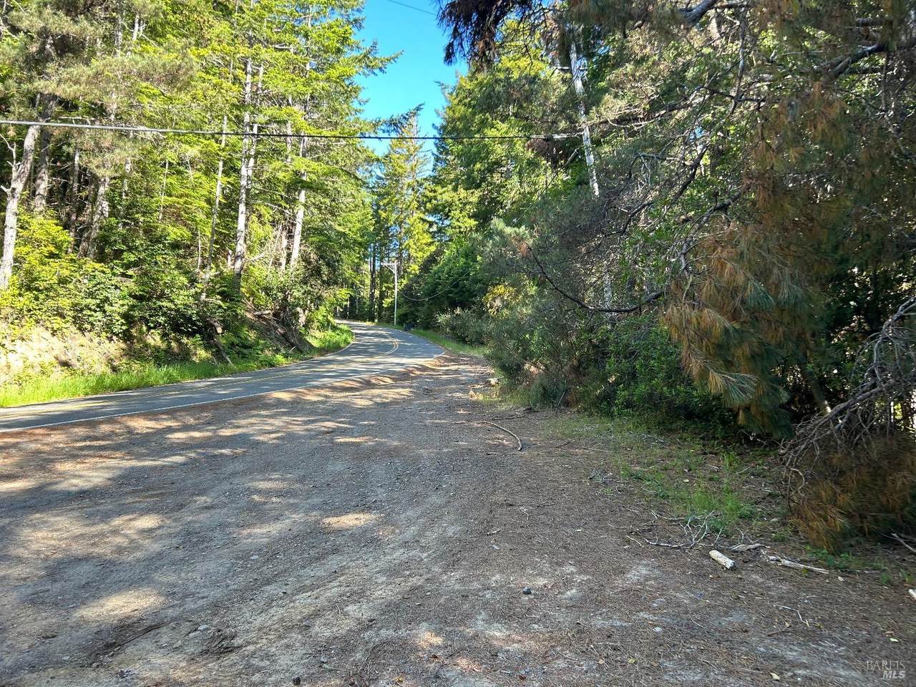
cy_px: 344
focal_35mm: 26
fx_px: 688
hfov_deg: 67.3
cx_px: 458
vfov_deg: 53.1
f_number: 1.5
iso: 40
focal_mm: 5.7
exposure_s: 1/177
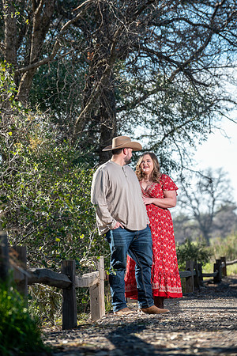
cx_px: 118
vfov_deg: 10.3
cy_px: 178
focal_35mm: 200
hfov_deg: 6.9
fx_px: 1975
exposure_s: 1/250
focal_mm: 200
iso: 160
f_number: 5.6
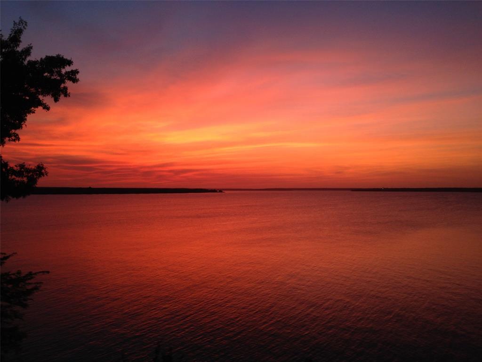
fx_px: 459
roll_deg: -0.2
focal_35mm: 33
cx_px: 241
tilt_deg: +0.5
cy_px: 181
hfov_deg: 55.4
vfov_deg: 42.9
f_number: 2.4
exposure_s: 1/24
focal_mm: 4.12
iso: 50
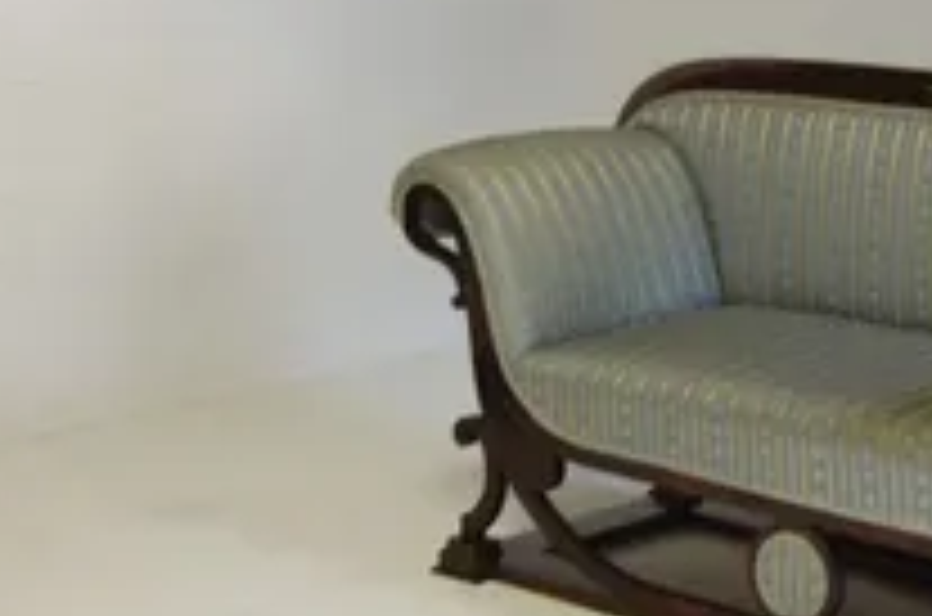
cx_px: 846
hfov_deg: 22.1
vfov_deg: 15.1
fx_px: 2324
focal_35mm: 90
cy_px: 315
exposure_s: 1/15
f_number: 4.5
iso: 800
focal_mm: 31
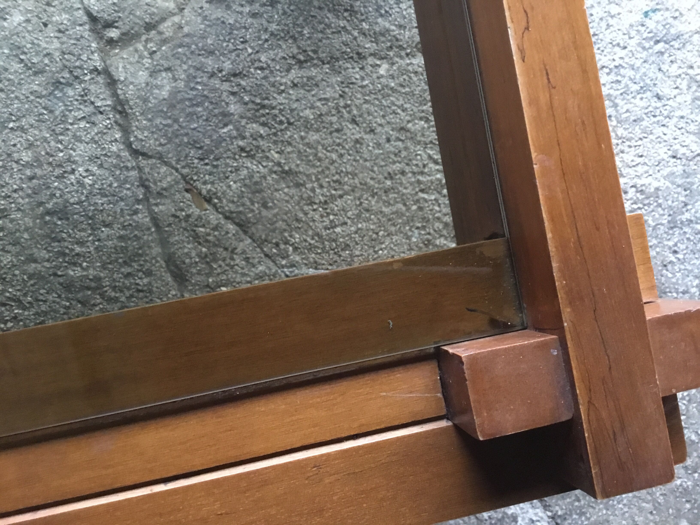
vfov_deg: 45.4
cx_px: 350
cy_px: 262
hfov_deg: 58.4
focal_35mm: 31
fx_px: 627
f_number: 2.4
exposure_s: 1/17
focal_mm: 3.3
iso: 500
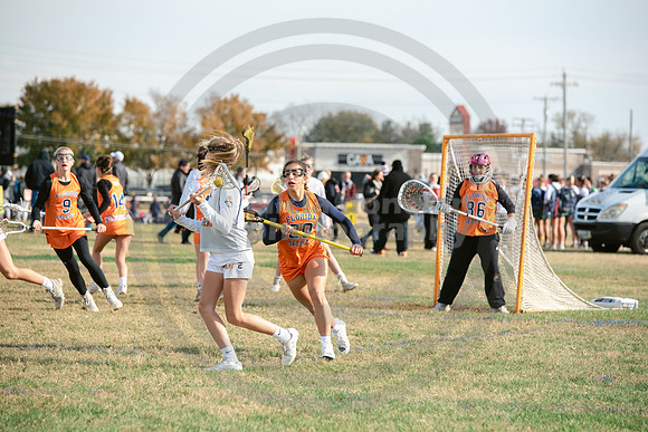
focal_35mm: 175
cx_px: 324
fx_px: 3151
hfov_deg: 11.7
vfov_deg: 7.9
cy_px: 216
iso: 250
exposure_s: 1/1600
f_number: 5
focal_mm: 175
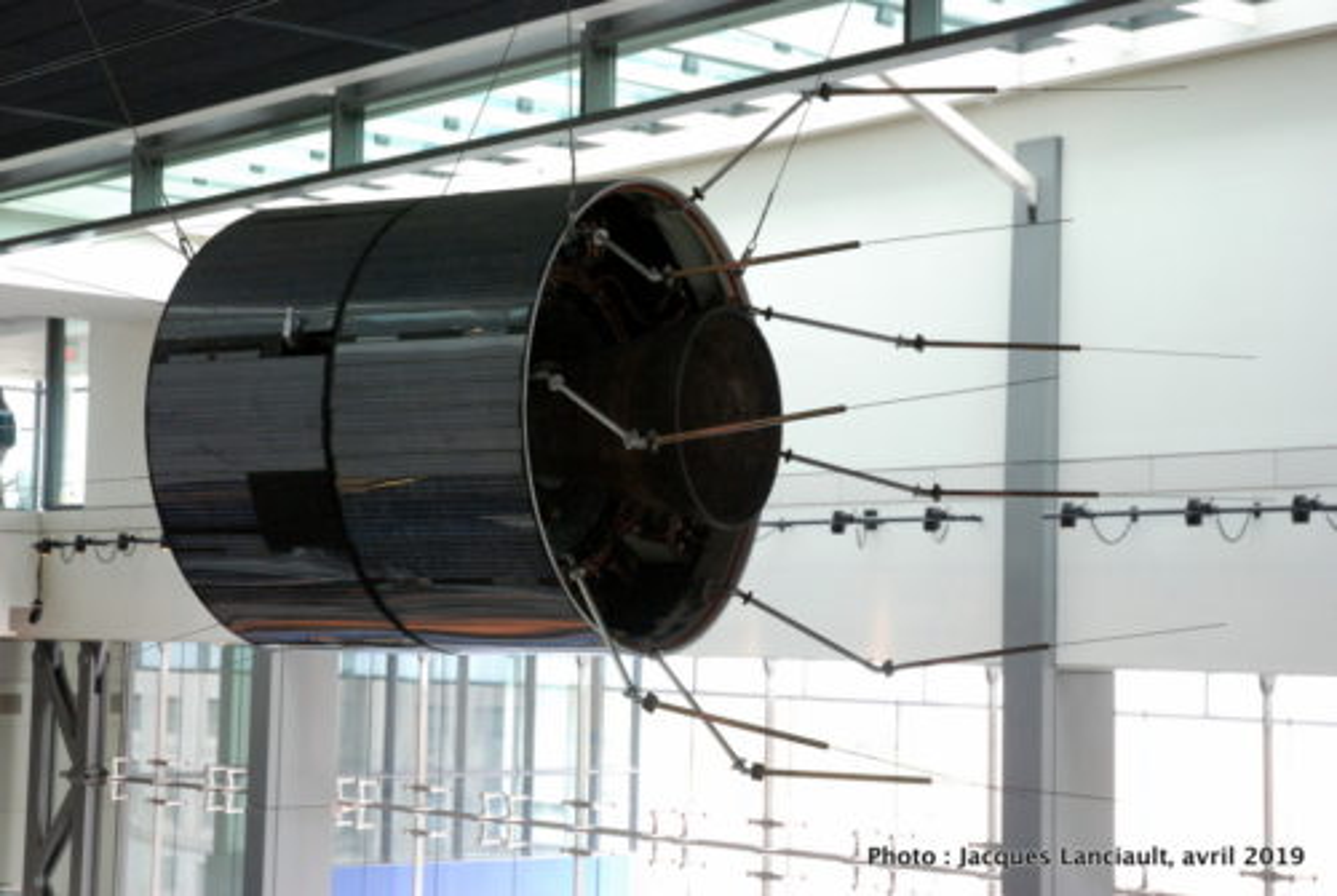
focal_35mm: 72
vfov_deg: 19.0
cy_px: 448
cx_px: 668
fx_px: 2678
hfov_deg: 28.0
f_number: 4.5
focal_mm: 48
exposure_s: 1/30
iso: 1000
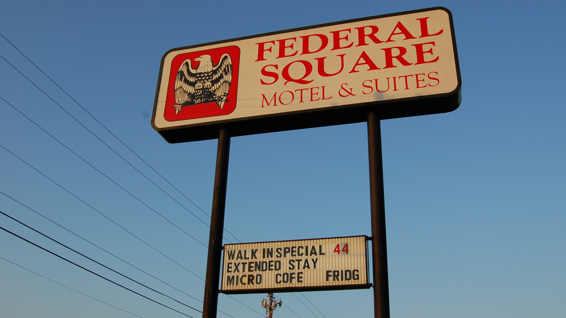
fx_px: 570
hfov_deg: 52.8
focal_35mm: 38
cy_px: 145
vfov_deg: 31.2
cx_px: 282
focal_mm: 22
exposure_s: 1/320
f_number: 9
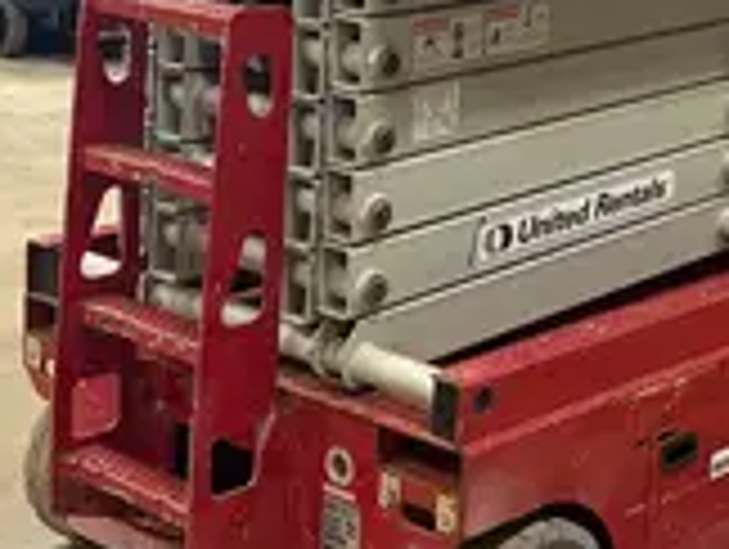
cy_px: -25
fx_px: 1856
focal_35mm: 88
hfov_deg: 21.5
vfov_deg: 16.4
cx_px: 711
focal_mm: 5.96
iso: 200
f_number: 1.6
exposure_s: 1/60
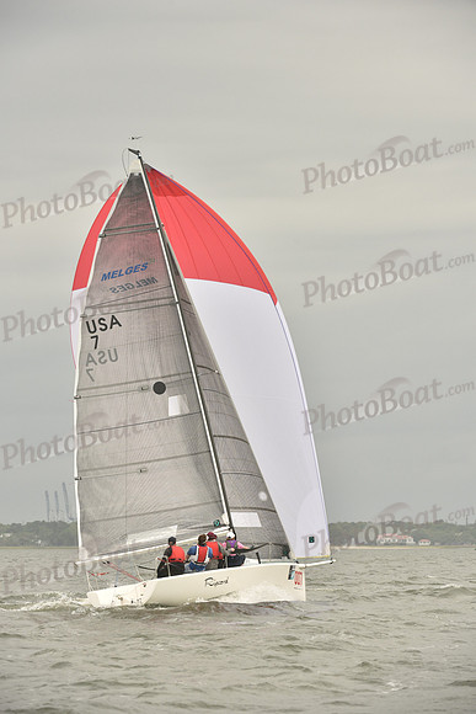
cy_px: 357
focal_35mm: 210
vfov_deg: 9.8
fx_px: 4162
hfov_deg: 6.5
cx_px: 238
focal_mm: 210
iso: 400
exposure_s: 1/1000
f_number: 8
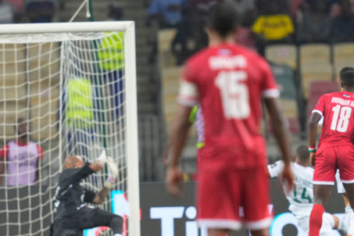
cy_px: 146
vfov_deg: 1.9
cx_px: 266
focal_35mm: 707
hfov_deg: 2.9
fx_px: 6952
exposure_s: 1/1000
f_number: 2.8
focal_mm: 400
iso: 1600
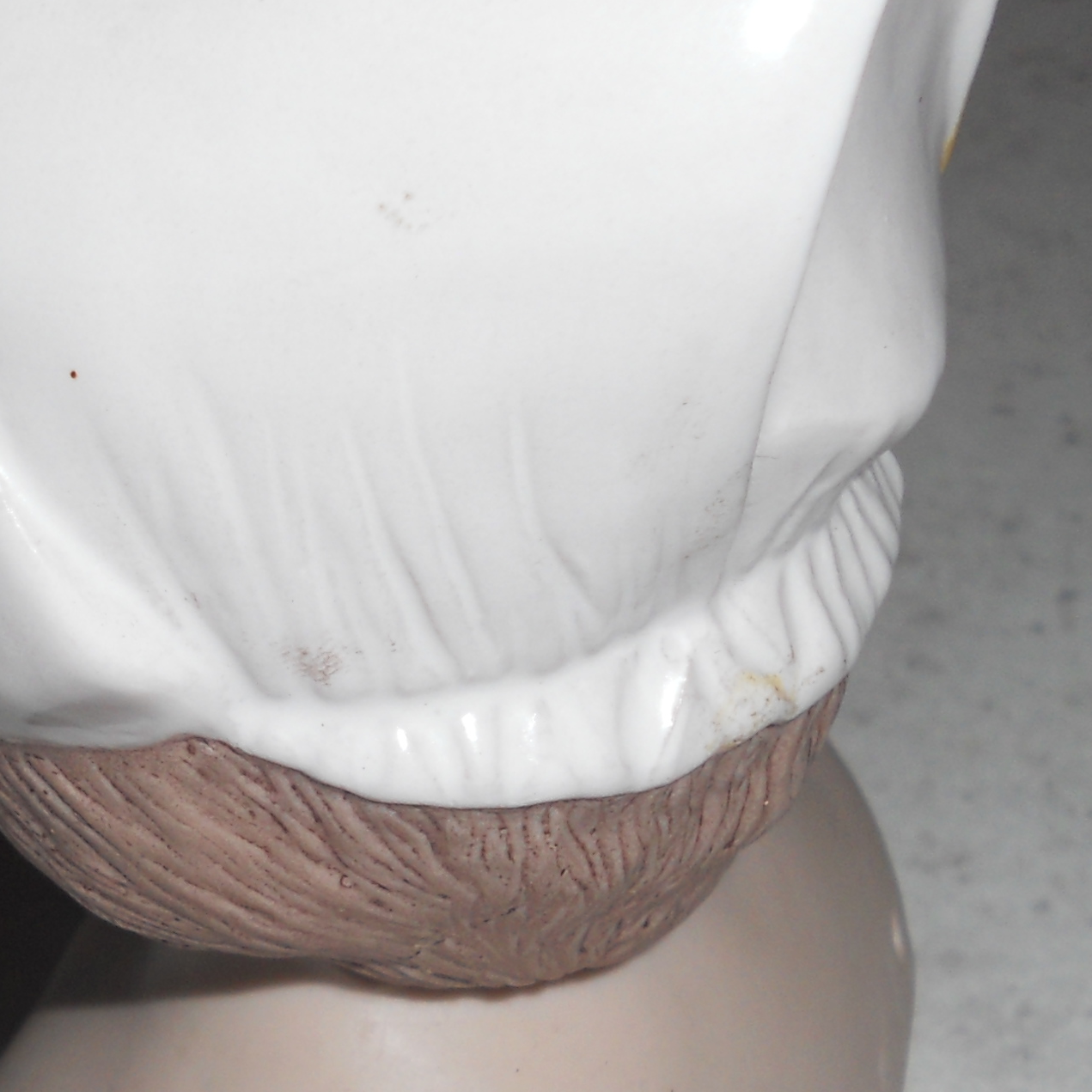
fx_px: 3176
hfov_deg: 19.0
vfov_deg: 19.4
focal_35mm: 89
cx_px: -2
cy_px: 752
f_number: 8.8
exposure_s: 1/25
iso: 80
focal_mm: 5.8
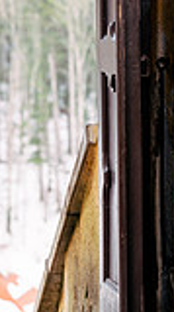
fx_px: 2322
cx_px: -87
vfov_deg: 7.7
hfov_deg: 4.3
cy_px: 112
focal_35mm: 282
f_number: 5
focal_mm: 95
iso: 250
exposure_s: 1/100
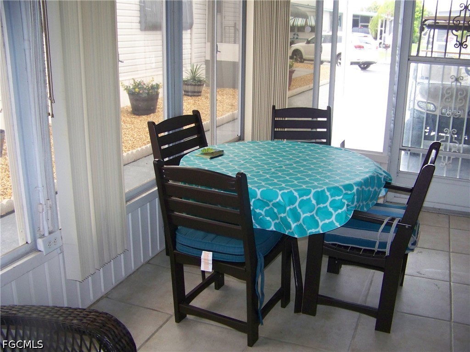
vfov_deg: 39.7
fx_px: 489
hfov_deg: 51.4
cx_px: 235
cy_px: 176
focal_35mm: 36
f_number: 2.8
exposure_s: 1/30
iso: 200
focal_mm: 5.85
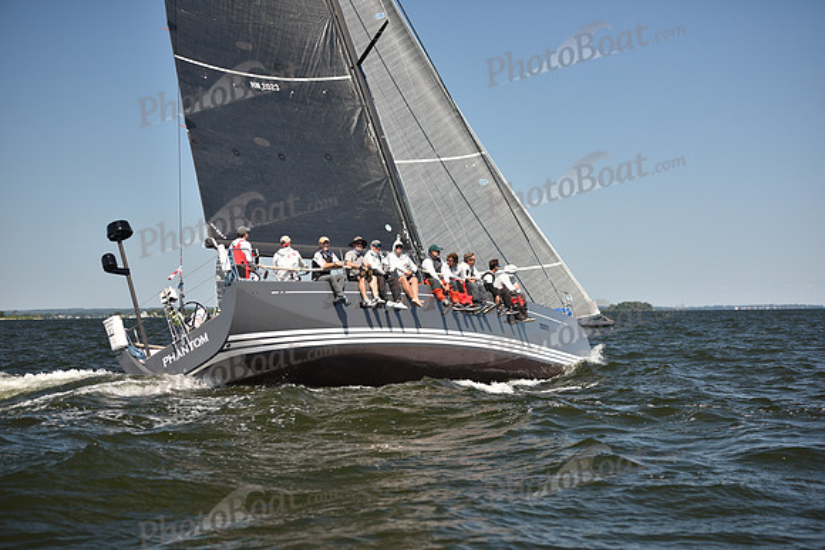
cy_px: 275
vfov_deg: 19.5
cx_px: 412
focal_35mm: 70
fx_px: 1604
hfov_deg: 28.8
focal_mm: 70
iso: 250
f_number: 3.2
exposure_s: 1/1600
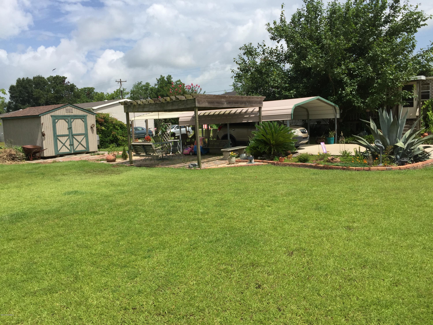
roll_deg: +1.0
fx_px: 363
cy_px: 162
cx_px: 216
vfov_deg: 48.2
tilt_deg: -7.5
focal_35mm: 29
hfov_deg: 61.7
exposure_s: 1/3049
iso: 32
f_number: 2.2
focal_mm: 4.15
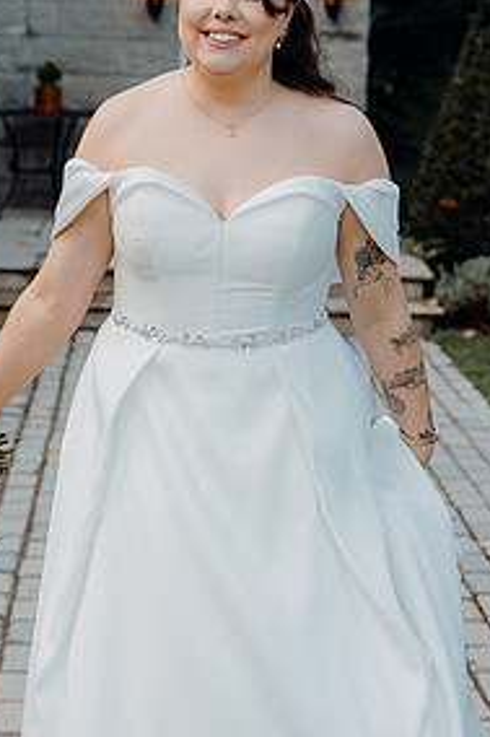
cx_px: 49
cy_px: 245
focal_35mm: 96
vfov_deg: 21.2
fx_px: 1962
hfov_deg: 14.1
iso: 125
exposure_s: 1/250
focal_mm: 47
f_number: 3.5
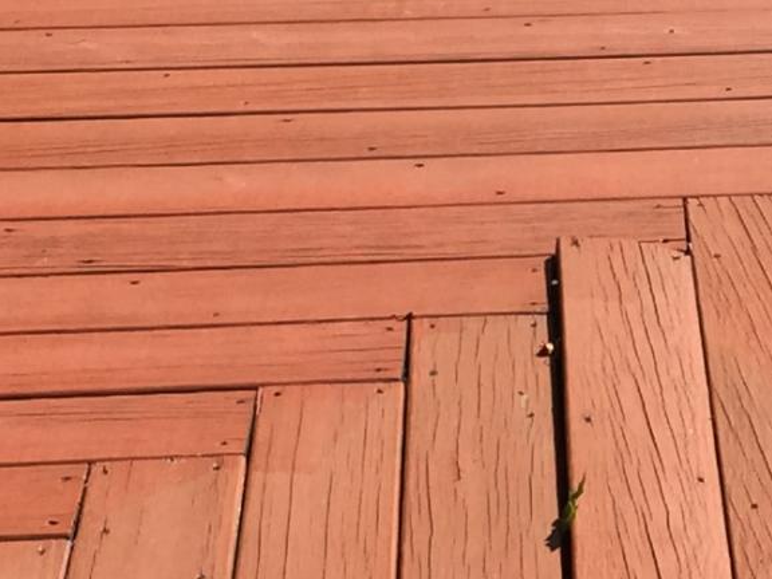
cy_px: 500
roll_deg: -2.1
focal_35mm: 151
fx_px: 3368
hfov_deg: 12.7
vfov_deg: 9.8
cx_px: 958
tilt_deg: -30.3
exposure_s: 1/1099
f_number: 2.2
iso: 32
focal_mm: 4.15
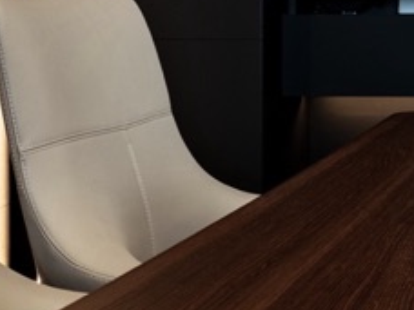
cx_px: 576
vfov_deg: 13.2
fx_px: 1332
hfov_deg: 16.5
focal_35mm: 111
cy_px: 41
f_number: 5.6
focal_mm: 11
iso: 100
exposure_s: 1/80
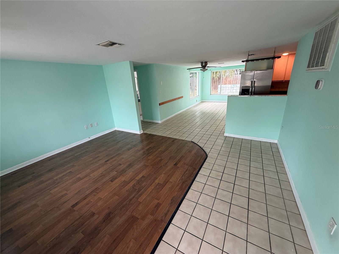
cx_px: 170
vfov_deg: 85.7
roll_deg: +3.2
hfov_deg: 102.1
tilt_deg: -18.2
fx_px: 137
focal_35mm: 14
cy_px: 127
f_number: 2.2
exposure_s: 1/99
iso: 125
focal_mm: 2.22
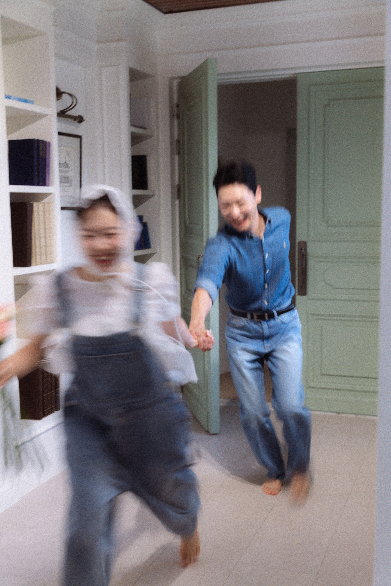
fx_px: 716
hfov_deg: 30.5
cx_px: 196
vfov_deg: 44.5
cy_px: 293
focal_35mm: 44
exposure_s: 1/25
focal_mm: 44
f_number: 5
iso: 800
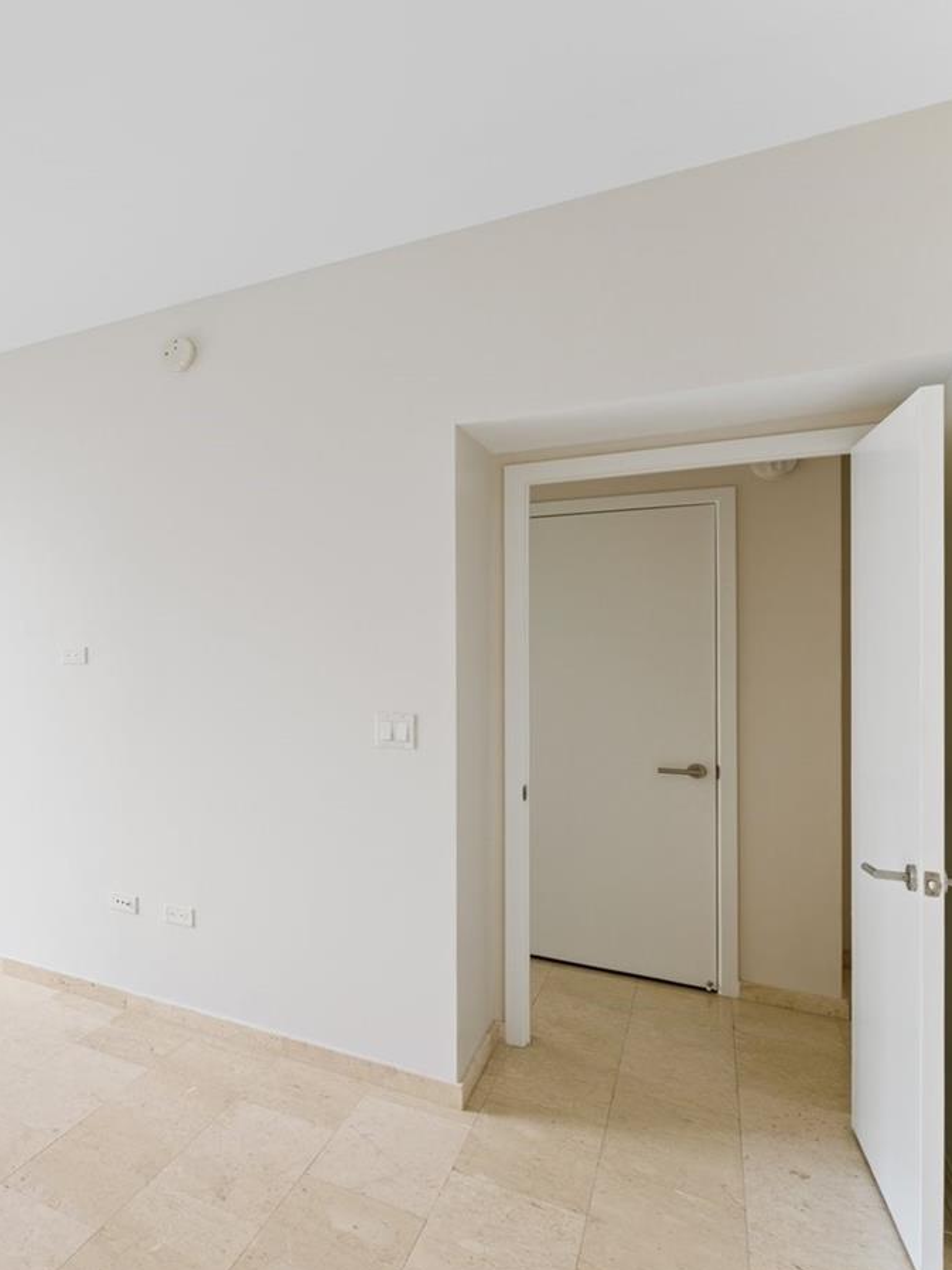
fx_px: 880
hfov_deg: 43.0
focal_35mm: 24
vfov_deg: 71.6
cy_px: 639
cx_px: -116
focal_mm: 14
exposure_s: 1/10
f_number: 8
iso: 200
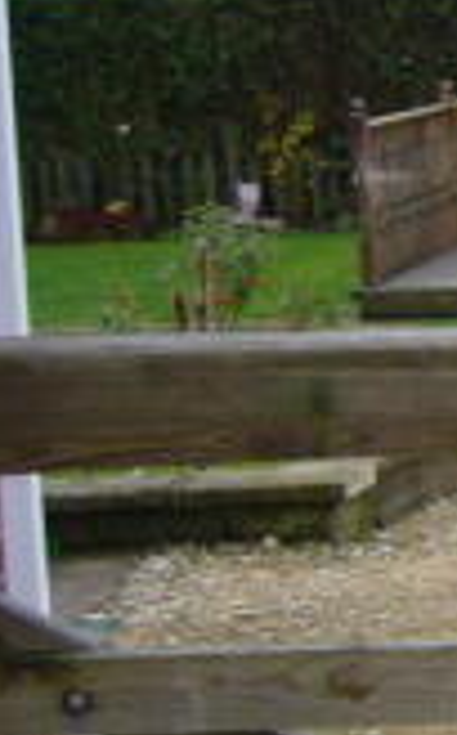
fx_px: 2640
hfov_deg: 8.6
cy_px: 280
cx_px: 1261
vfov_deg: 15.8
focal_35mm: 132
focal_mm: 5.8
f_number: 2.8
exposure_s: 1/125
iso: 80
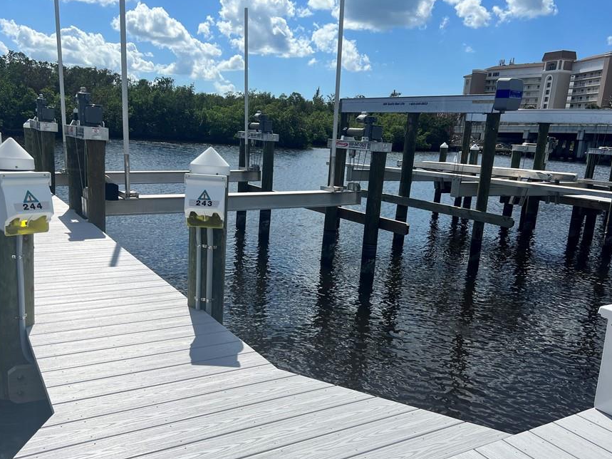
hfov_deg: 58.3
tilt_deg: -13.5
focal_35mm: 31
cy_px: 257
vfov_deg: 45.3
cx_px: 279
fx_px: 548
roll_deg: -3.2
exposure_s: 1/8696
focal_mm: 5.7
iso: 50
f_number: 1.5
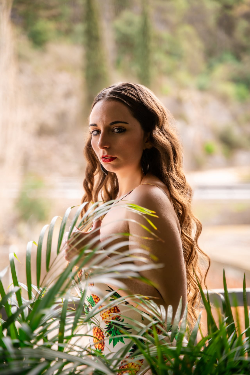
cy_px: 188
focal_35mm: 75
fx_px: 781
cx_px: 125
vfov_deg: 27.0
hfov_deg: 18.2
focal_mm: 75
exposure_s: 1/200
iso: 100
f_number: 2.8
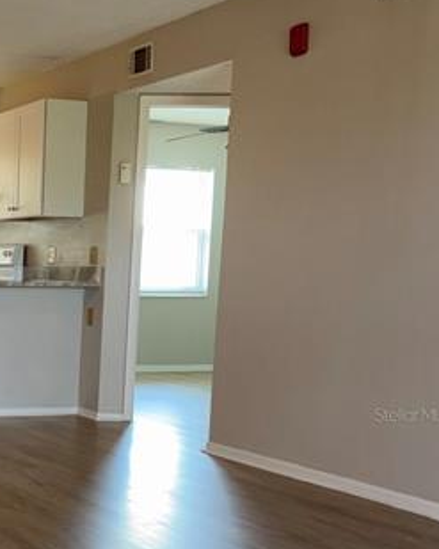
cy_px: 414
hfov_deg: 22.7
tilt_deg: -8.4
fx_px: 1024
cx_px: -57
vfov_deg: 29.5
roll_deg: -1.6
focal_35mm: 63
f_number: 1.6
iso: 40
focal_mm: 5.96
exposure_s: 1/25
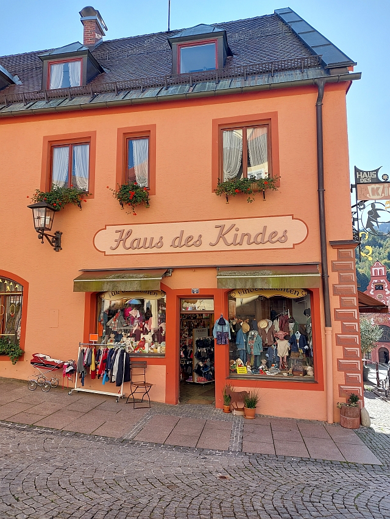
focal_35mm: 24
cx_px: 195
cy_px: 260
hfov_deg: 56.8
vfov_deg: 71.6
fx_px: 360
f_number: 1.8
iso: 25
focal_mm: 5.23
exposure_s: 1/304
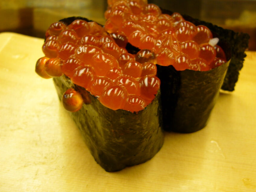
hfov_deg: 44.8
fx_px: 311
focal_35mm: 42
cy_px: 77
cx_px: 136
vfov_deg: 34.2
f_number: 2.8
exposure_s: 1/15
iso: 100
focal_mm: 5.8
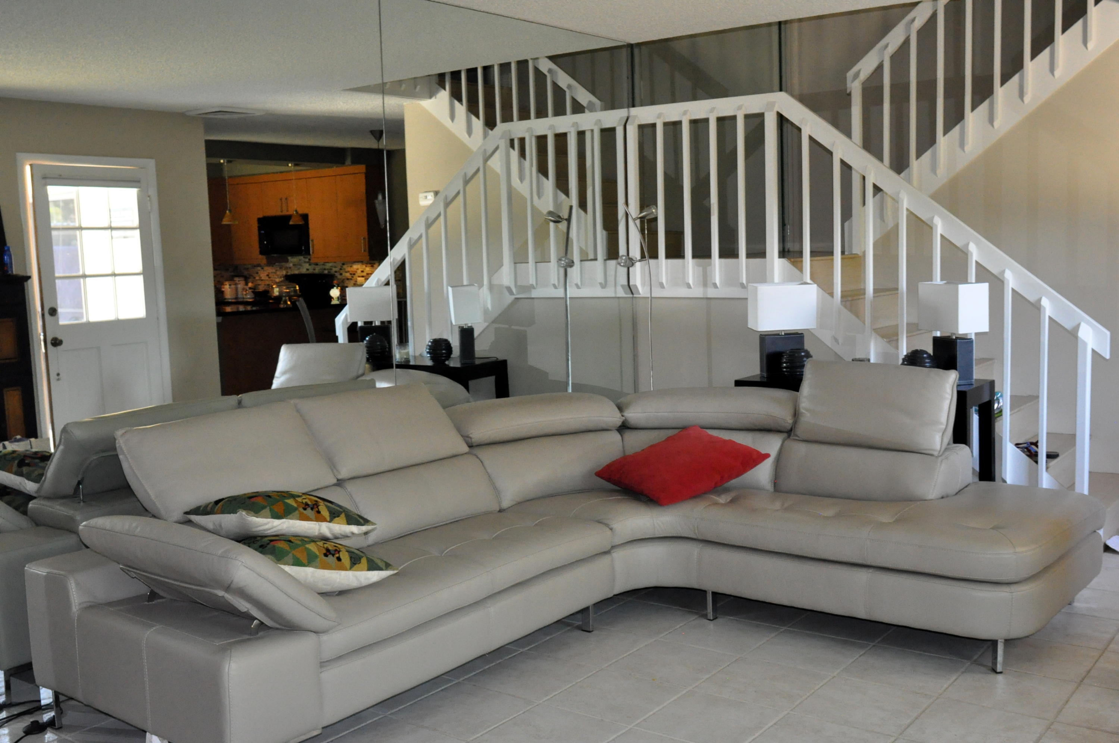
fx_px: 1118
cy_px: 372
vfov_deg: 36.8
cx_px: 560
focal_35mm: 36
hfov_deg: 53.2
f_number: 5.6
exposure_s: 1/80
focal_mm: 24
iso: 3200
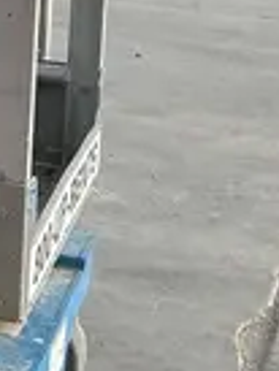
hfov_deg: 9.7
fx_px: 1491
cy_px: -56
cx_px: -330
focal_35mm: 139
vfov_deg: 13.8
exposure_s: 1/2208
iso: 50
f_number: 1.5
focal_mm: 5.7
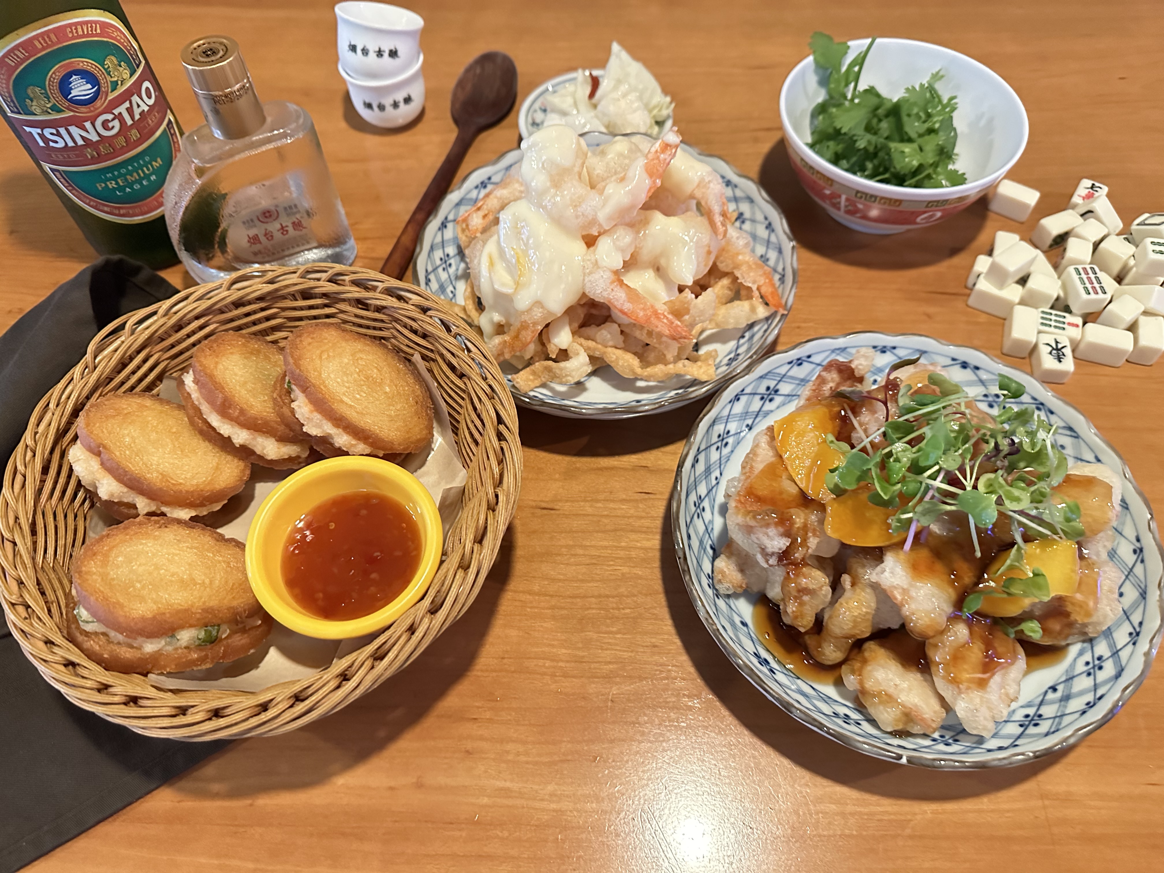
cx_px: 582
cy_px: 436
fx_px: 807
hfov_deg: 71.6
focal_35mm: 24
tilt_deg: -56.6
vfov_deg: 56.8
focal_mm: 6.86
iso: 1600
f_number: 1.78
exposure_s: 1/30
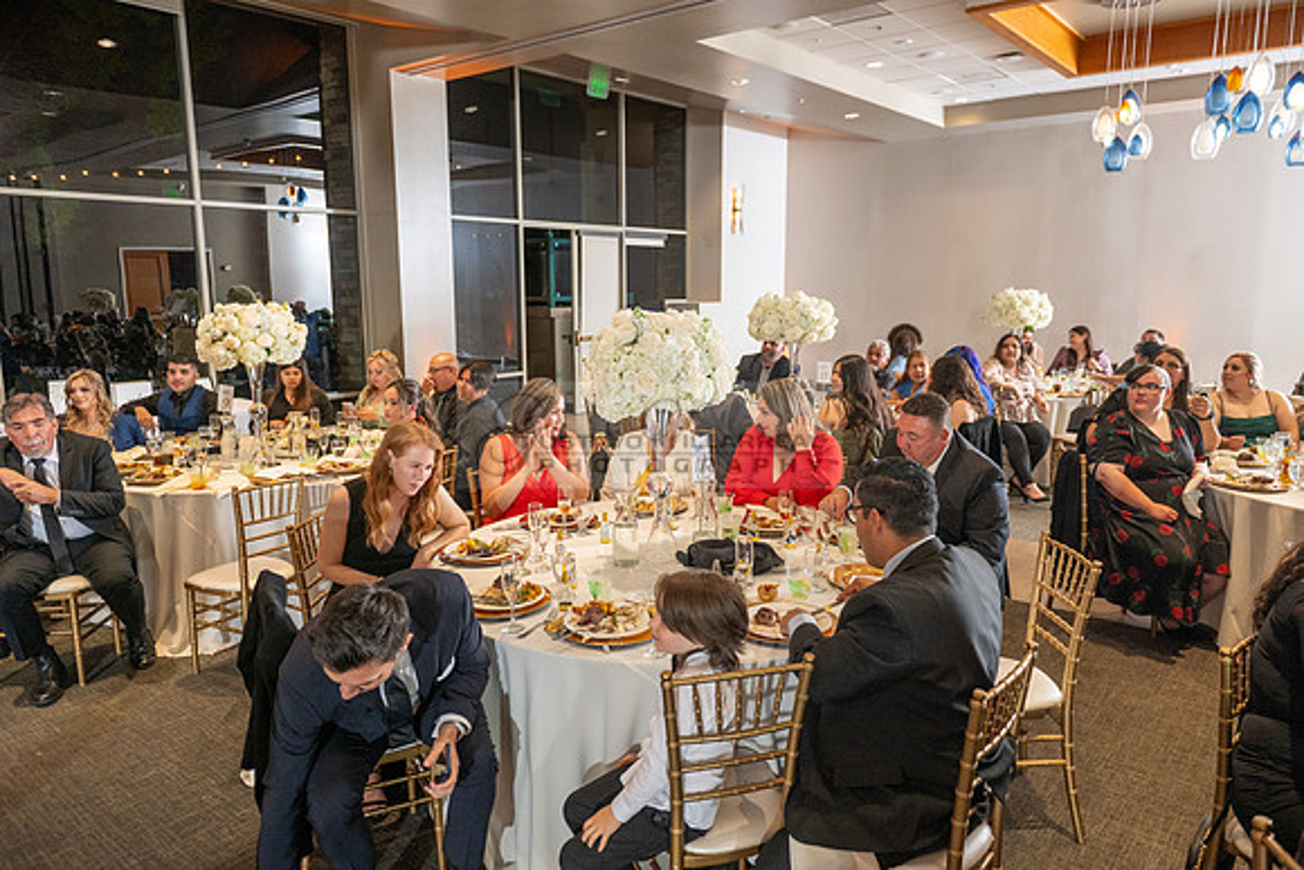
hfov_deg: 73.7
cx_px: 652
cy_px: 435
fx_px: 869
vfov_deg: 53.2
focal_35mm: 24
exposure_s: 1/160
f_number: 3.5
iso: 800
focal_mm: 24
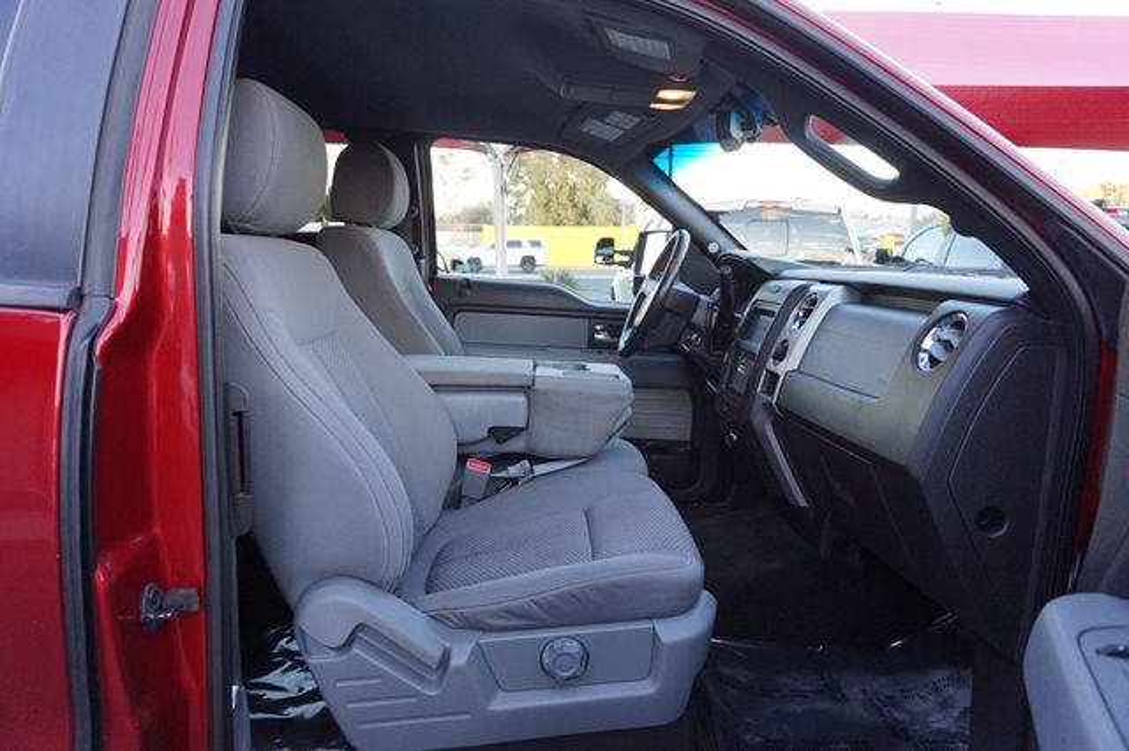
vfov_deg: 53.1
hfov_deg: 73.8
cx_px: 564
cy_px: 376
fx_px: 752
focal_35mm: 24
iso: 1000
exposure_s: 1/160
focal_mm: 16
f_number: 4
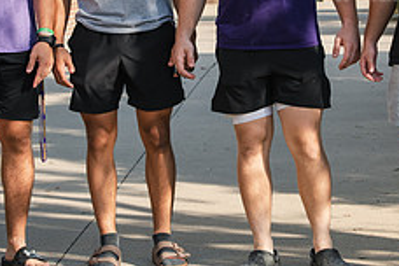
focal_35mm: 178
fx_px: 1973
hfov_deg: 11.5
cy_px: 31
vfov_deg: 7.7
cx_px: 233
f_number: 5.6
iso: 250
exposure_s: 1/400
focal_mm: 70
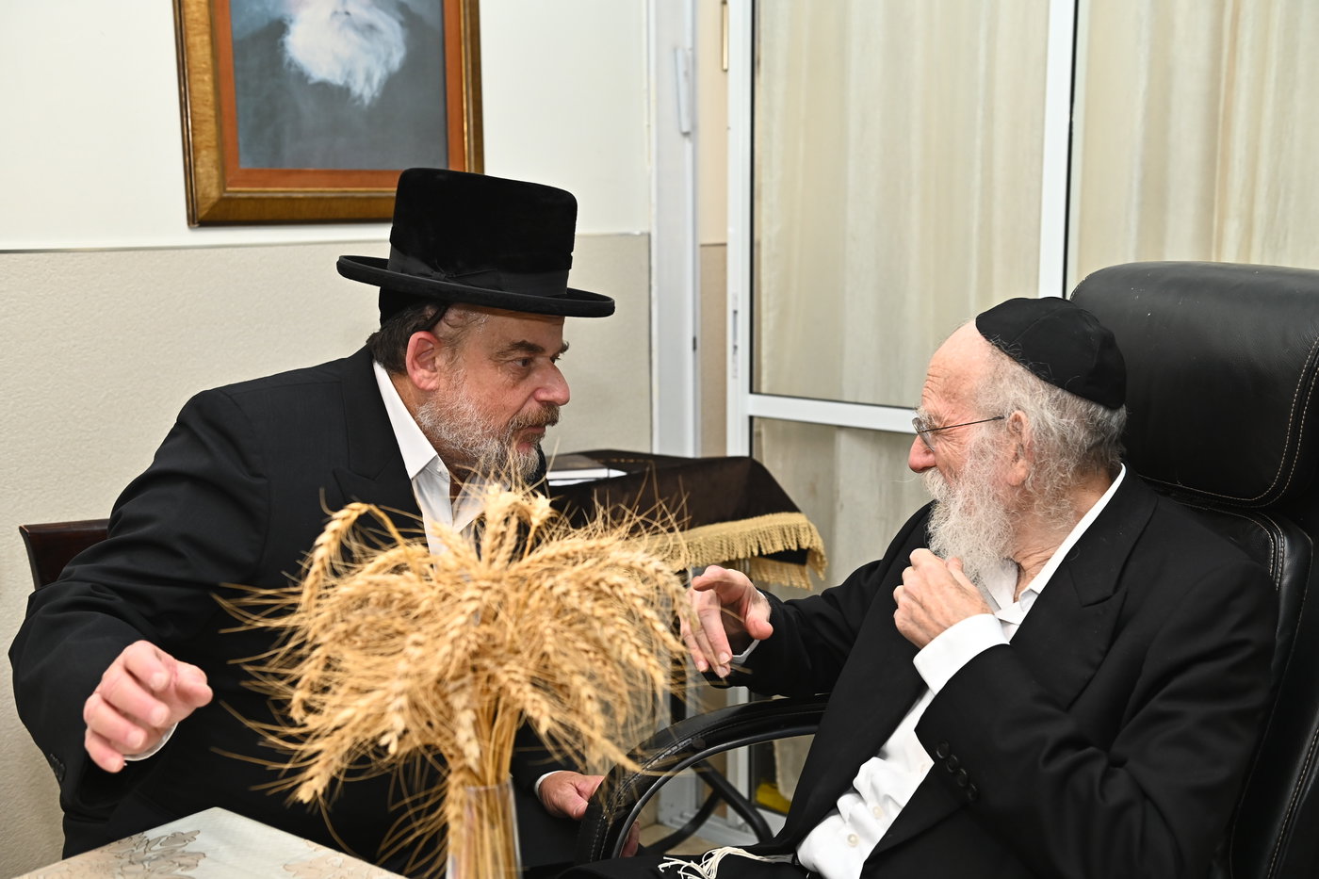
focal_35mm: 44
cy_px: 440
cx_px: 660
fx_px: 1612
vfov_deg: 30.5
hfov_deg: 44.5
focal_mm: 44
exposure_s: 1/160
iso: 1000
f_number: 4.5
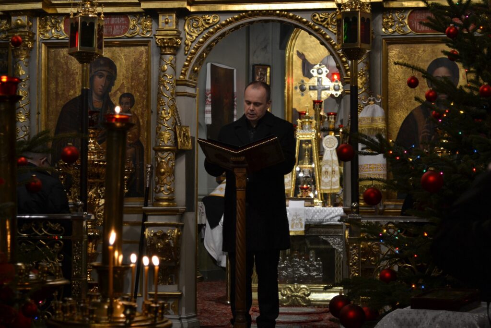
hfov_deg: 24.6
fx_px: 1125
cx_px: 246
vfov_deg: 16.6
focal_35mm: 82
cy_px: 164
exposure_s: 1/15
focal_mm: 55
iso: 450
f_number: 5.6
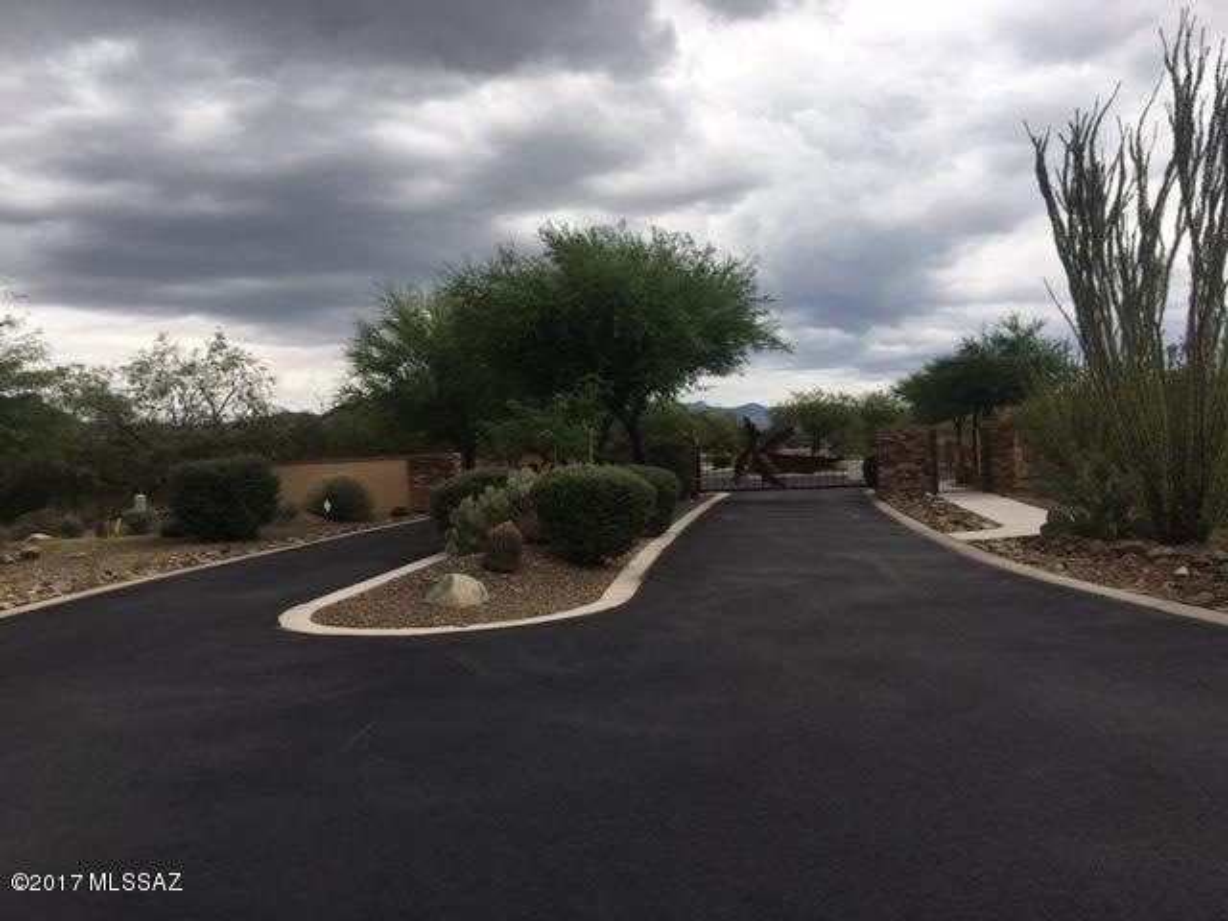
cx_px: 614
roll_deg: +2.2
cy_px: 460
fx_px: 1029
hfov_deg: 61.7
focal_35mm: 29
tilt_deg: +1.1
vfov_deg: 48.2
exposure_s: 1/657
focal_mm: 4.15
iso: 25
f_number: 2.2
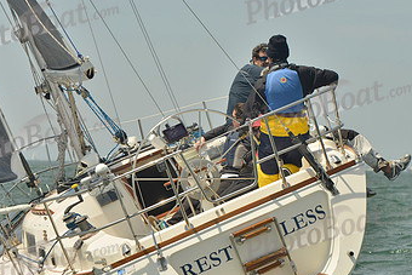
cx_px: 183
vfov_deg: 6.5
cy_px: 185
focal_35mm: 213
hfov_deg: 9.7
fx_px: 2439
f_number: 7.1
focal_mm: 125
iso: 200
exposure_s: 1/1250
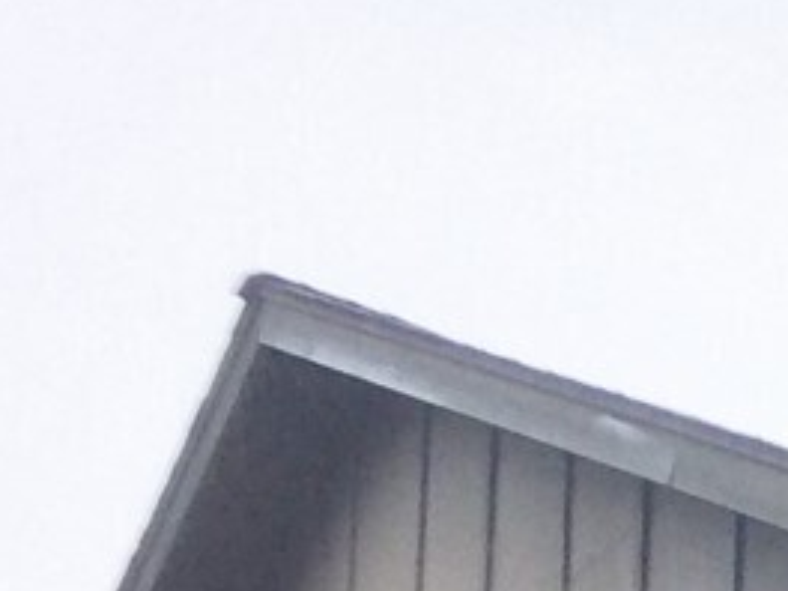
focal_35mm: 182
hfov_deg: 9.0
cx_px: 2277
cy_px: 1722
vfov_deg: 7.3
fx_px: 4143
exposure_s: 1/120
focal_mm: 4.12
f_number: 2.2
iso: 64
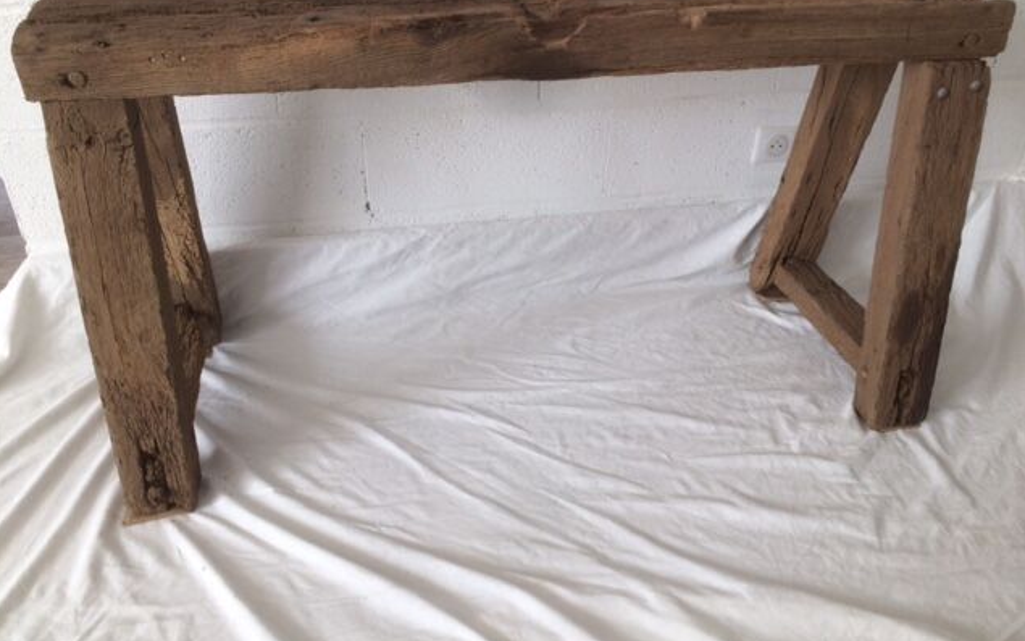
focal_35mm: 31
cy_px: 287
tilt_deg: -32.2
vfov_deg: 40.6
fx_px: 866
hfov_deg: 61.2
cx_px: 510
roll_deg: -1.9
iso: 64
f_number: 2.2
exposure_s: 1/100
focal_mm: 4.15
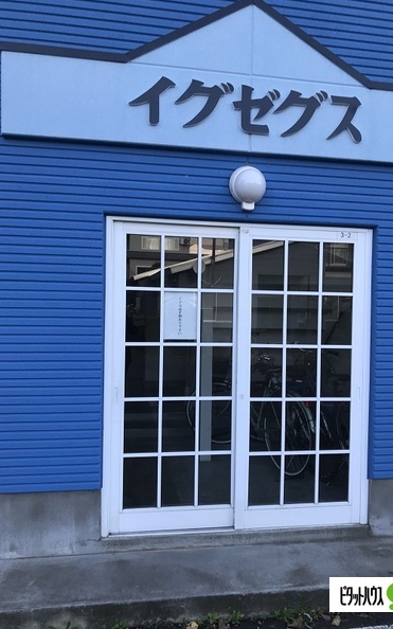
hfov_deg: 41.8
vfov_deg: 62.9
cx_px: 208
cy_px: 316
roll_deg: -0.4
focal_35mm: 30
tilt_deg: +1.8
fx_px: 514
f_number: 1.8
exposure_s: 1/292
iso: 20
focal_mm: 3.99
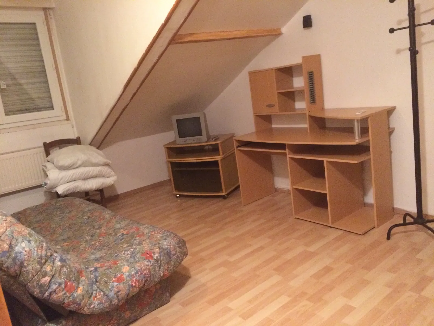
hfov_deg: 61.7
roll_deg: +7.0
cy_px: 163
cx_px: 217
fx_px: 364
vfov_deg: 48.2
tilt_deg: -10.2
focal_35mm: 29
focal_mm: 4.15
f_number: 2.2
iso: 500
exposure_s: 1/17
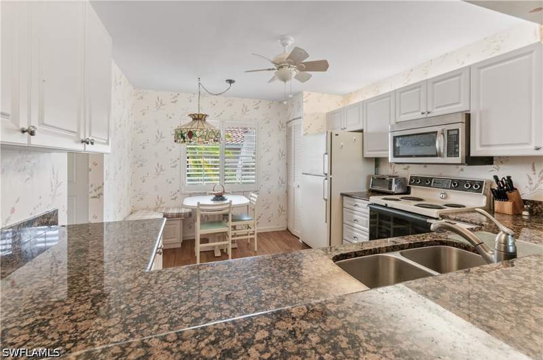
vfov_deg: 77.1
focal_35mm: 15
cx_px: 272
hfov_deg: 100.5
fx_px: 226
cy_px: 180
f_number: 8
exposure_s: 1/2
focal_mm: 10
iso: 200
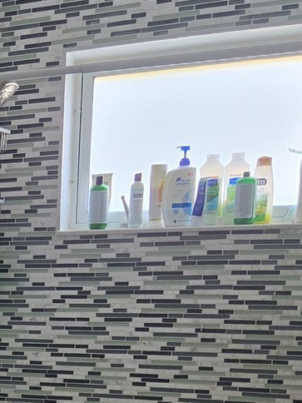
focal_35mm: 76
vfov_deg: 23.9
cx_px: -173
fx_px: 884
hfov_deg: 17.2
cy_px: 455
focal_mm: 5.4
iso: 320
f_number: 1.8
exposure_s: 1/120
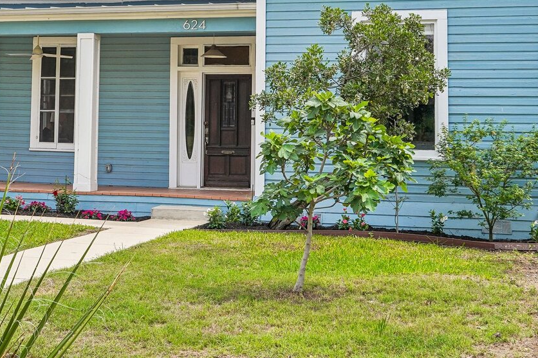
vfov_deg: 21.5
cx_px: 245
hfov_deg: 32.4
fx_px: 926
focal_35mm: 62
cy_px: 57
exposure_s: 1/200
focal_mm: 32
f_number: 8
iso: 100
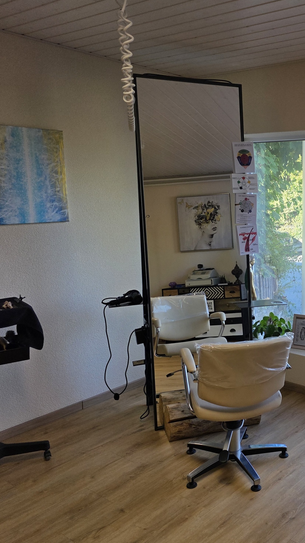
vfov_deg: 58.0
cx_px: 298
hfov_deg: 32.2
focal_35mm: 34
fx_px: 489
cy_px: 273
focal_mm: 6.3
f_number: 1.7
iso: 50
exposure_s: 1/180
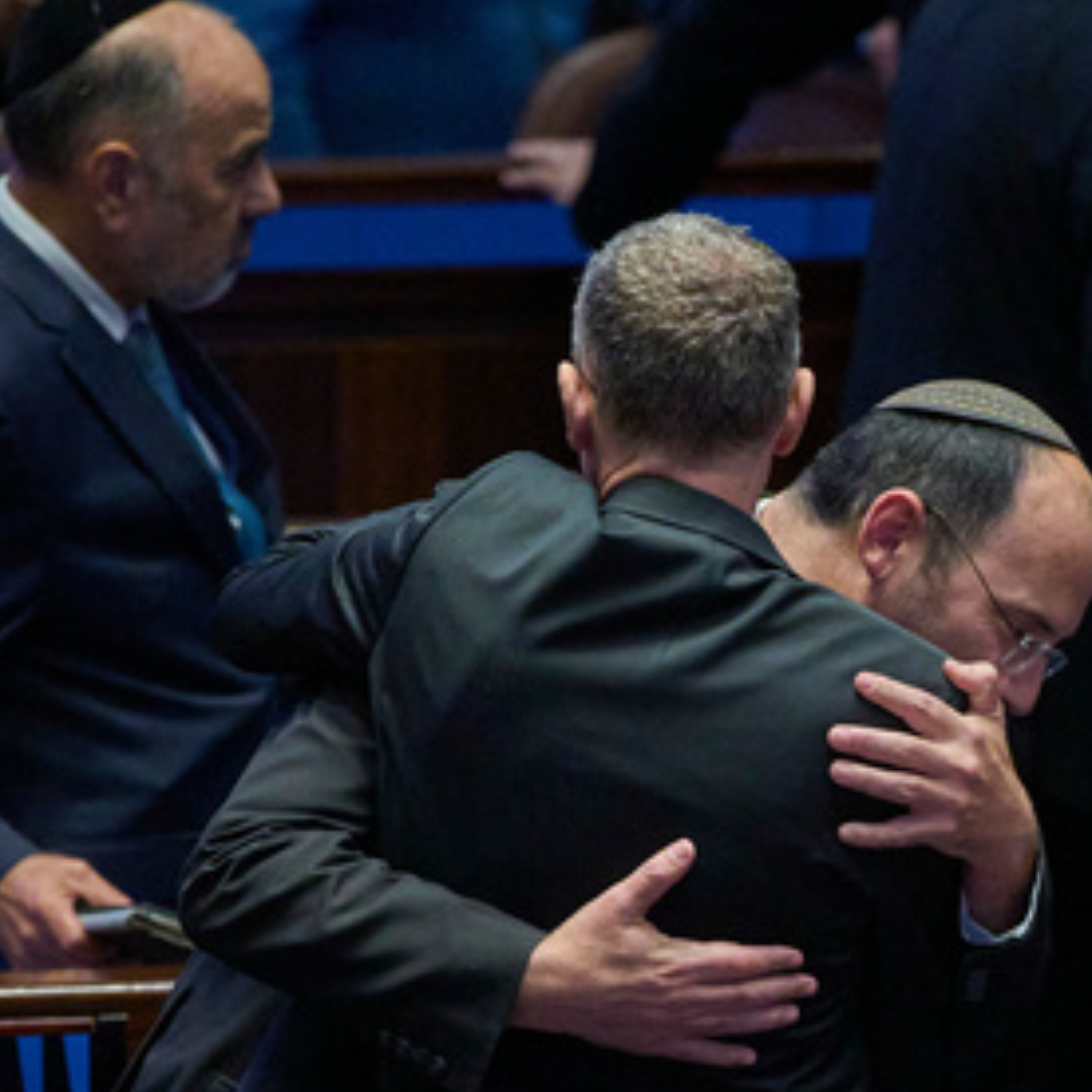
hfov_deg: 2.8
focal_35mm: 631
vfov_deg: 2.8
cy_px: 1037
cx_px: 1041
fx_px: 22521
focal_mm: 200
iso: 4000
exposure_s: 1/400
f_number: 3.2
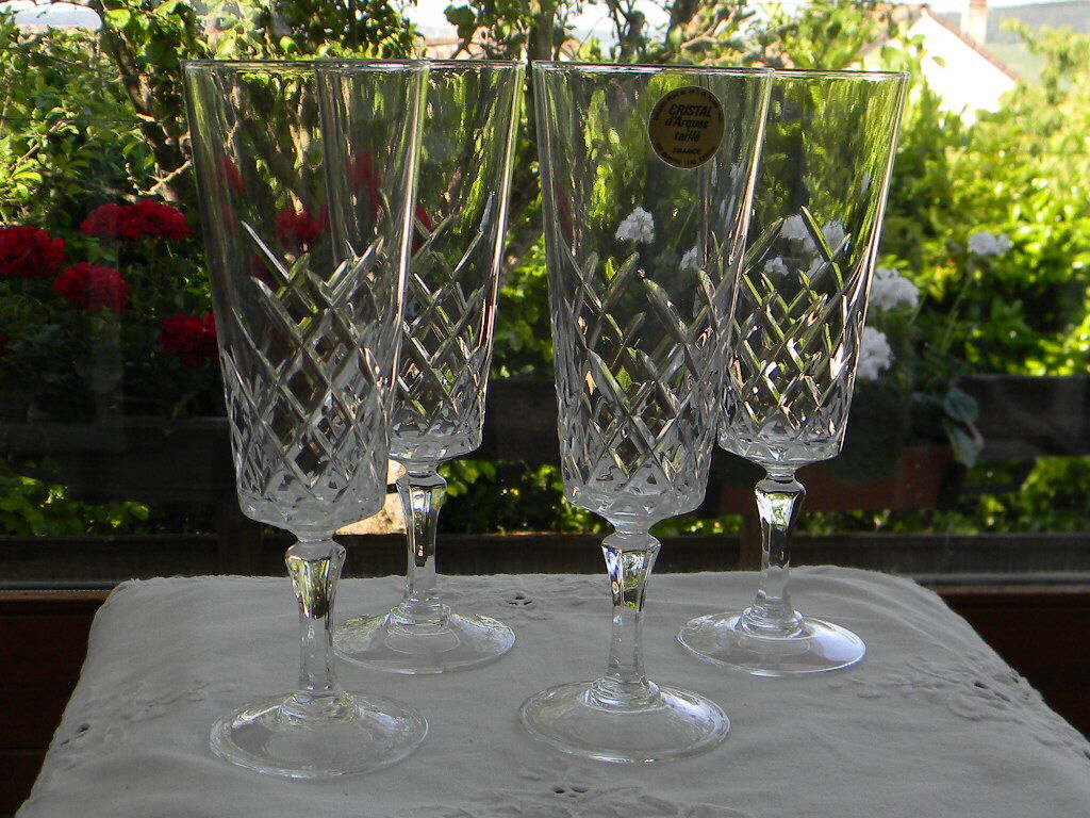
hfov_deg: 63.4
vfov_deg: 49.7
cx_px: 545
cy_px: 409
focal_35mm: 28
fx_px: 882
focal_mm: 5
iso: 80
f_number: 3.5
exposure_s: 1/197
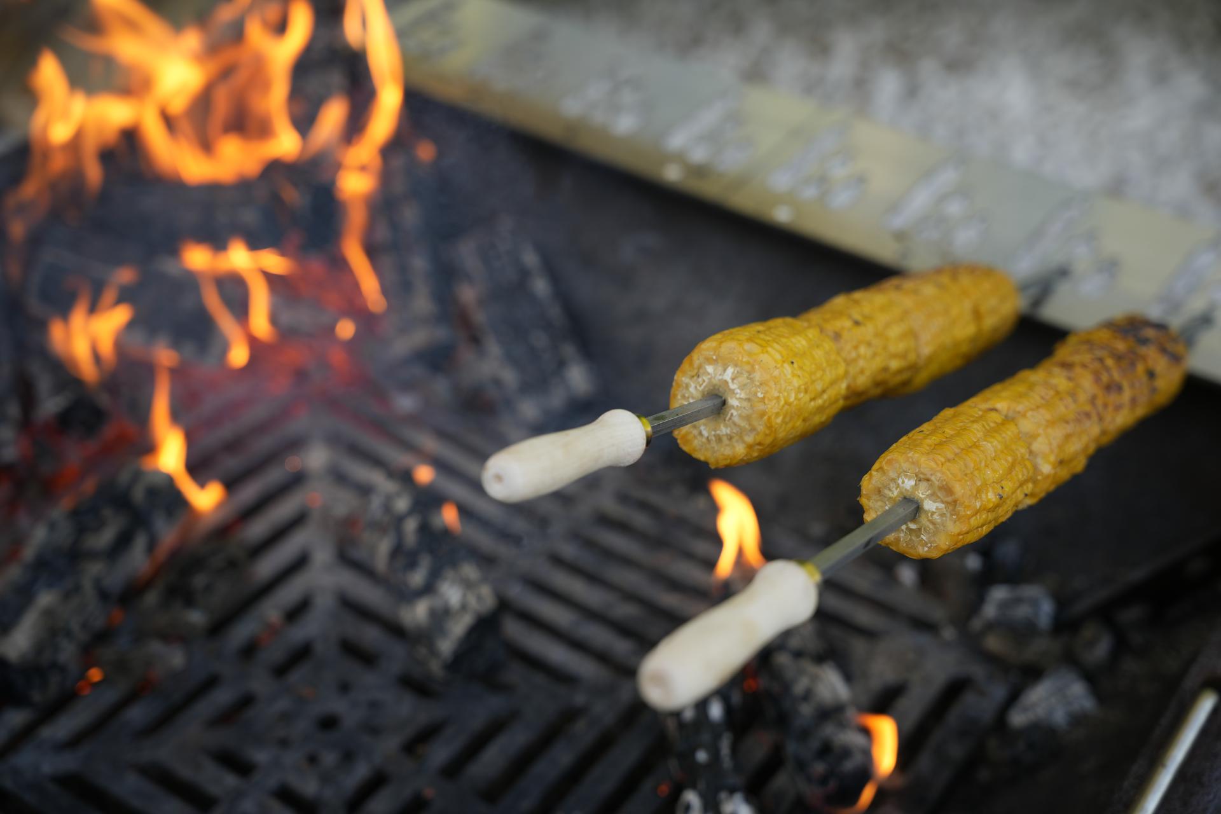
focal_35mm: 48
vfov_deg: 28.0
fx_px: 1635
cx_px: 610
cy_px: 407
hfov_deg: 41.0
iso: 160
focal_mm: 48.2
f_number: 3.2
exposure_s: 1/200
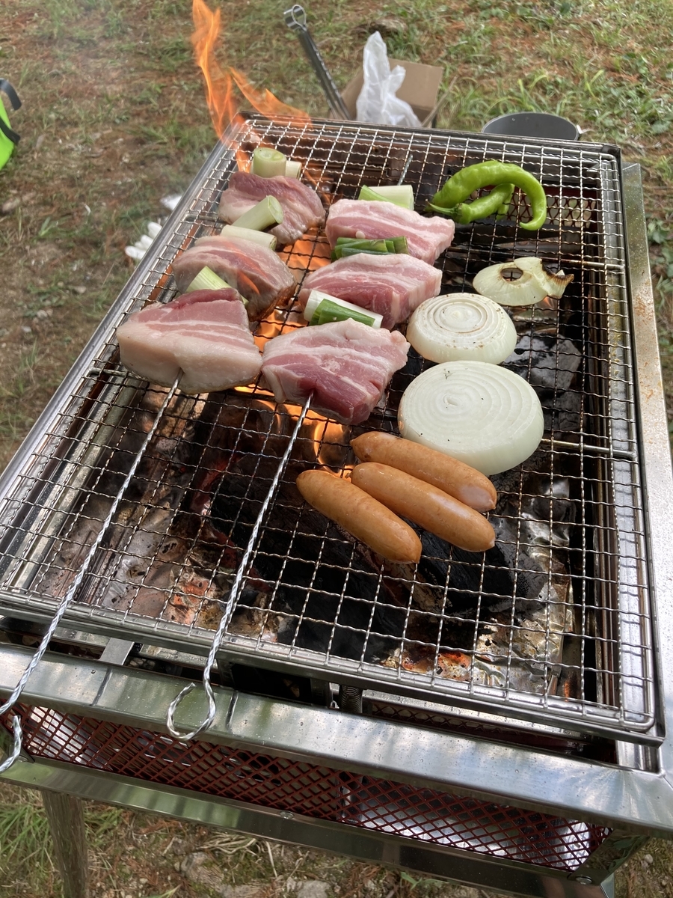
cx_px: 336
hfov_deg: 49.7
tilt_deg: -49.3
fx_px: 726
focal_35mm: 28
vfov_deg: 63.4
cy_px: 449
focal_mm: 3.99
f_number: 1.8
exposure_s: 1/183
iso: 20
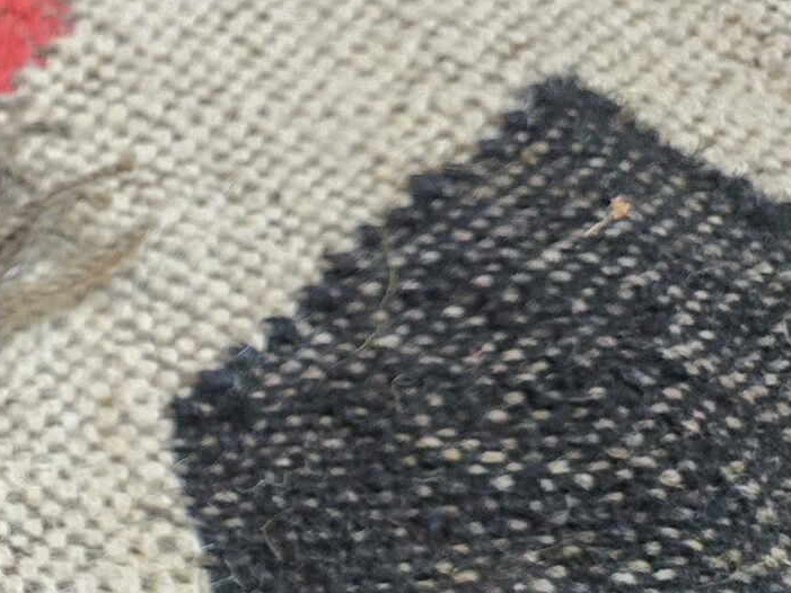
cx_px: -502
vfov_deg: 17.0
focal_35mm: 84
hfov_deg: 19.3
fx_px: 1920
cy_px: 666
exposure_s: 1/100
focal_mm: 5.4
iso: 2000
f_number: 1.8
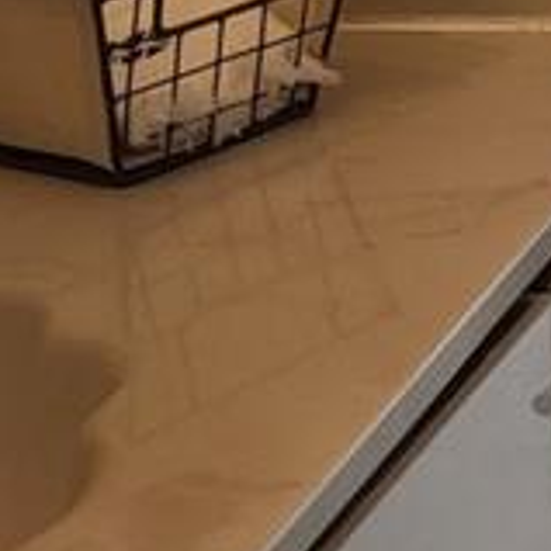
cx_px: 1383
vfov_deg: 9.6
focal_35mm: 173
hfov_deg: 9.0
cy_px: -437
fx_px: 3115
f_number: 1.8
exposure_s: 1/131
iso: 40
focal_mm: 5.4
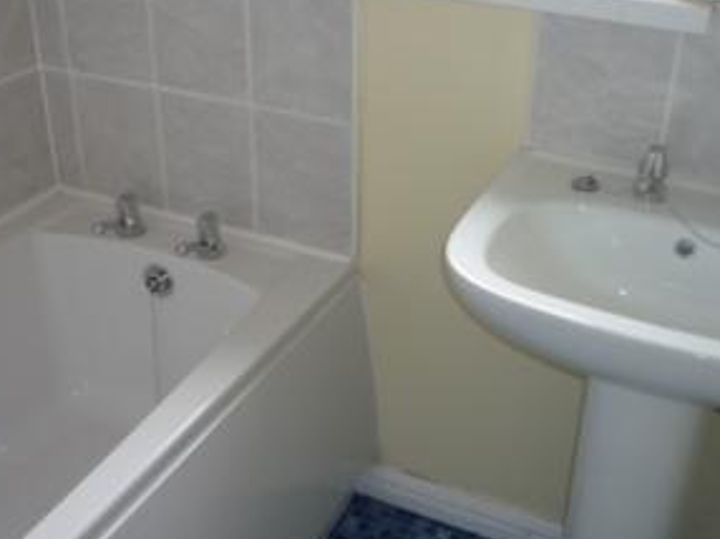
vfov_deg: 30.8
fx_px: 977
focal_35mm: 47
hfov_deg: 40.4
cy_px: 275
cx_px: 330
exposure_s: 1/30
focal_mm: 5.2
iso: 100
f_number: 3.3
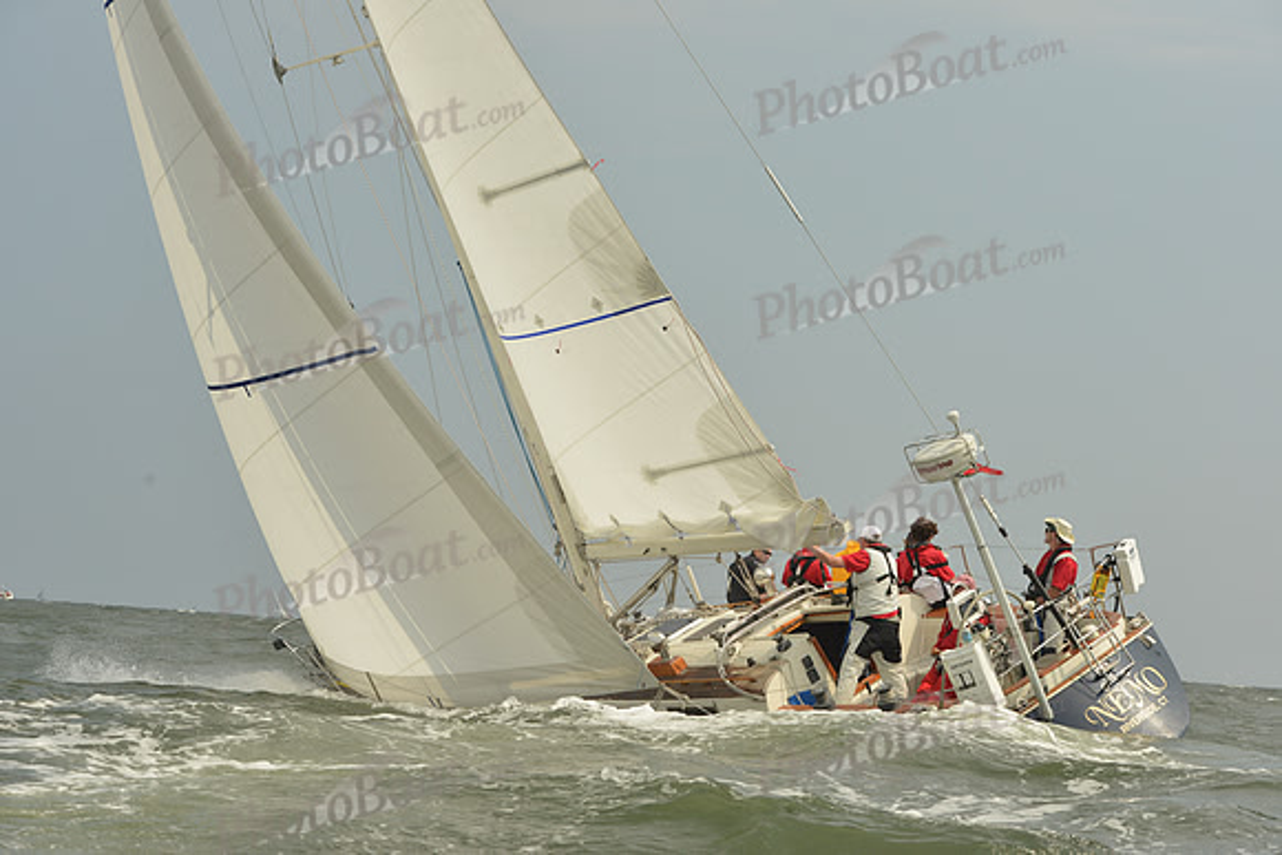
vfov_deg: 19.5
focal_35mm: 70
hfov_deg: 28.8
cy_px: 428
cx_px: 641
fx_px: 2493
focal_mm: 70
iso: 320
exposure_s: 1/1250
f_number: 9
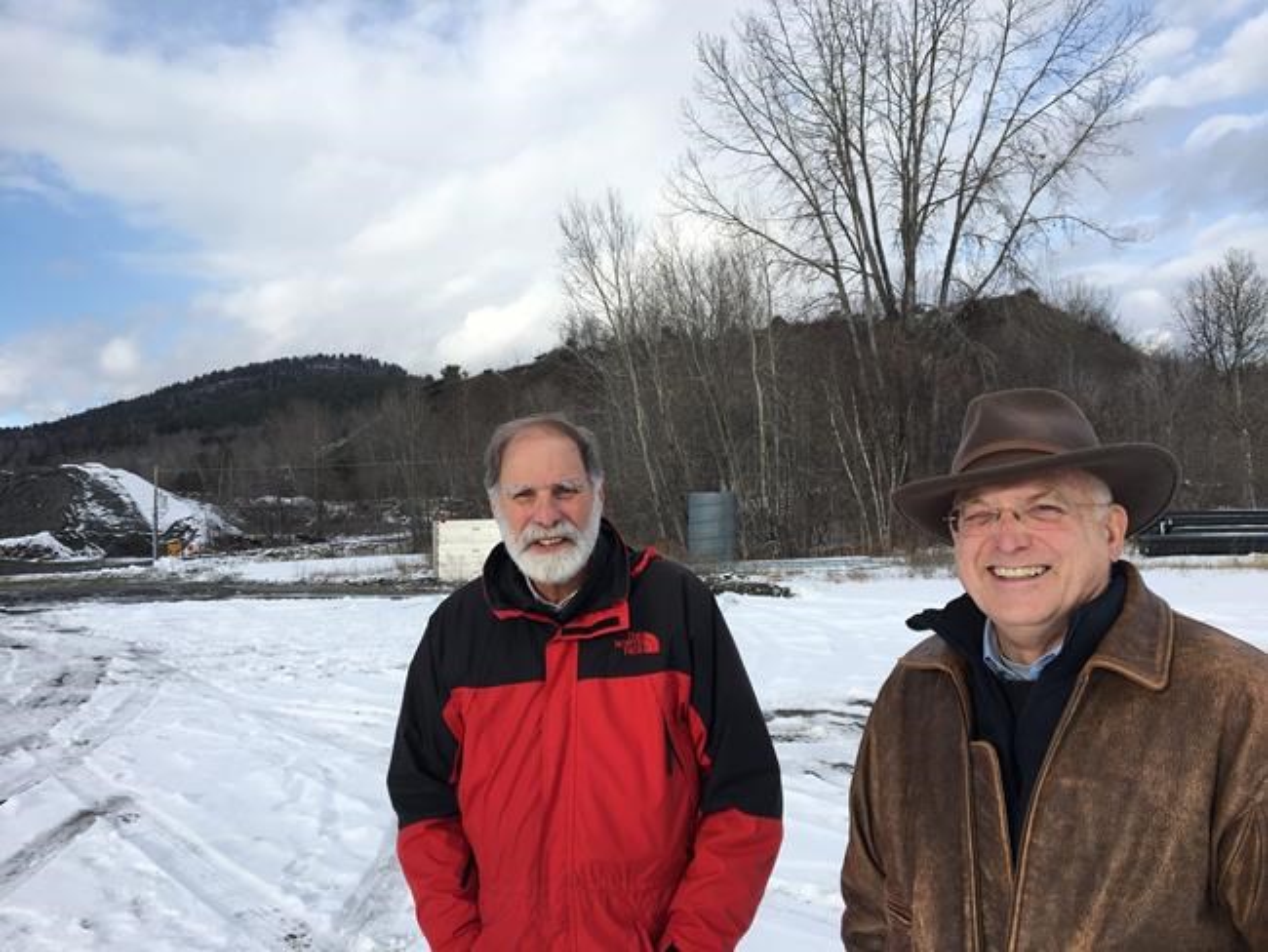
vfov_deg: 48.3
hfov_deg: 61.6
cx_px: 634
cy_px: 476
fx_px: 1063
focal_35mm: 29
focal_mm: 4.15
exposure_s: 1/905
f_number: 2.2
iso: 25
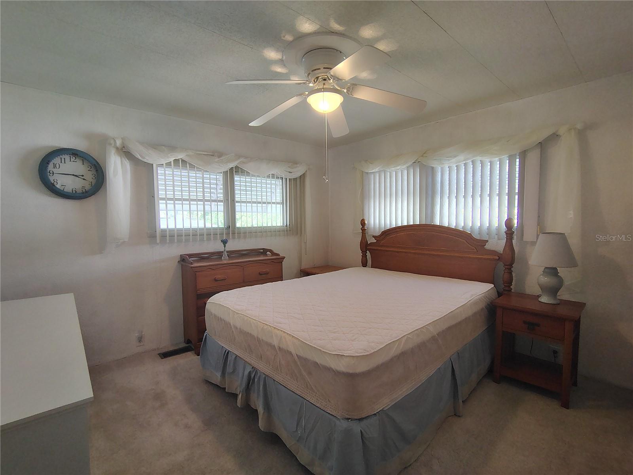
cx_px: 316
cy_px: 238
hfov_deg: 94.5
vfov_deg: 78.1
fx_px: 293
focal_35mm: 16
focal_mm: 2.13
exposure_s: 1/40
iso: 351
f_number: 2.2
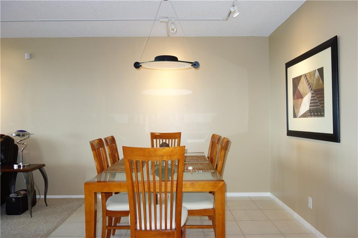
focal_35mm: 28
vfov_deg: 46.3
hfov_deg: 65.5
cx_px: 179
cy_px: 119
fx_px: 278
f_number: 1.8
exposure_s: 1/40
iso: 125
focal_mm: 10.4
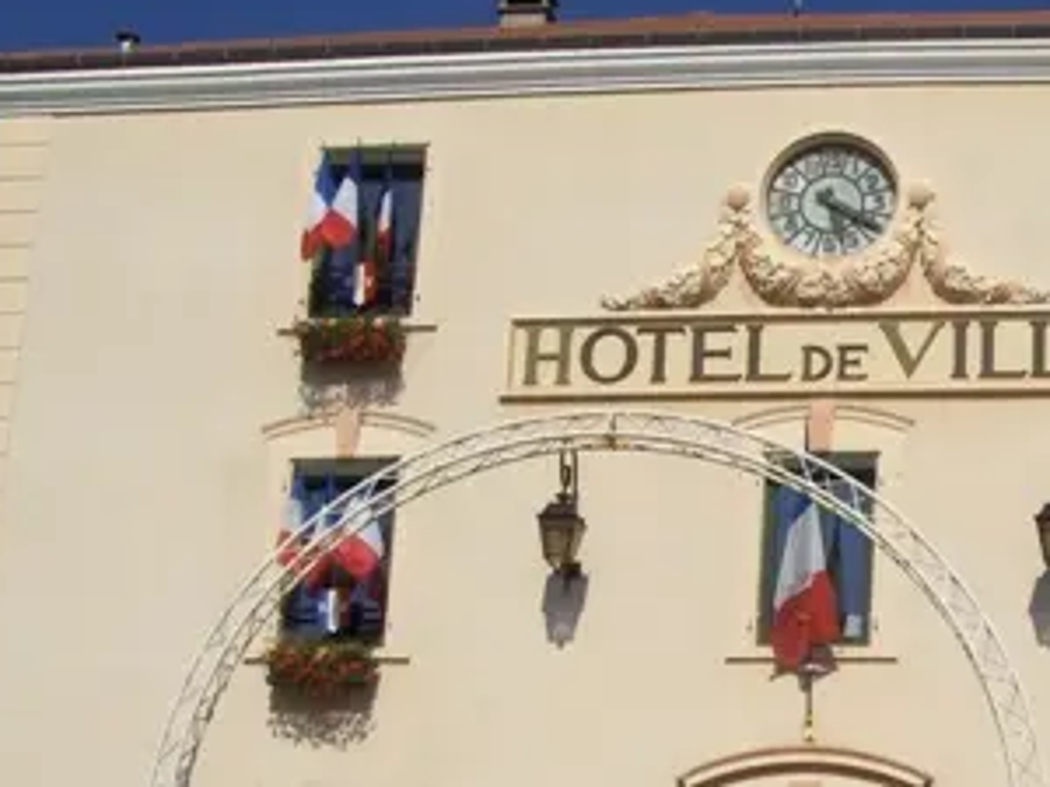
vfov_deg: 16.6
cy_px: 658
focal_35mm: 88
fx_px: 2669
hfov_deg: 21.8
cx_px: 924
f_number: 4.8
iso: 100
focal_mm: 7.4
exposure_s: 1/2041
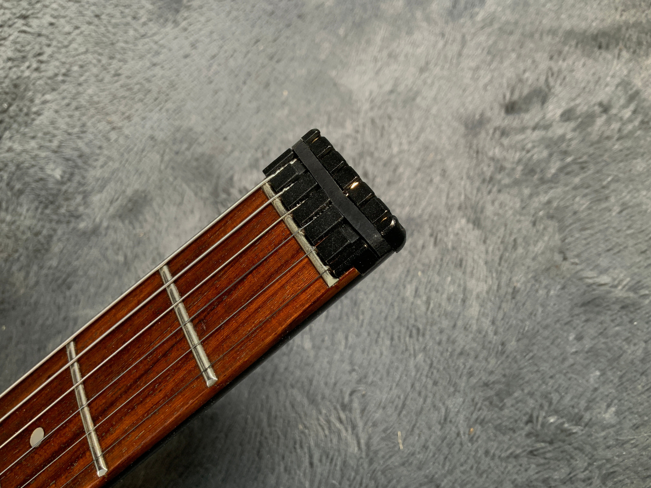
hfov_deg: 61.7
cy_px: 244
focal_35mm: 29
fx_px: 545
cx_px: 326
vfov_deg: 48.2
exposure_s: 1/104
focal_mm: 3
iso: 40
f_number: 1.8
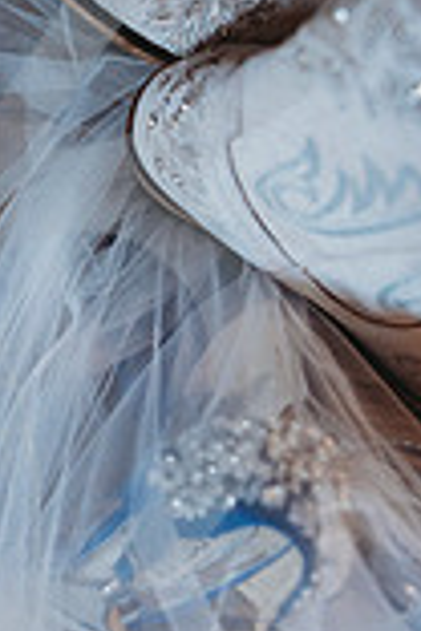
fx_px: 1368
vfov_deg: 25.8
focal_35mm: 78
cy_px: 206
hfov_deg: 16.4
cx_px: -154
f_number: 2.8
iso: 1000
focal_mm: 27
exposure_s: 1/125
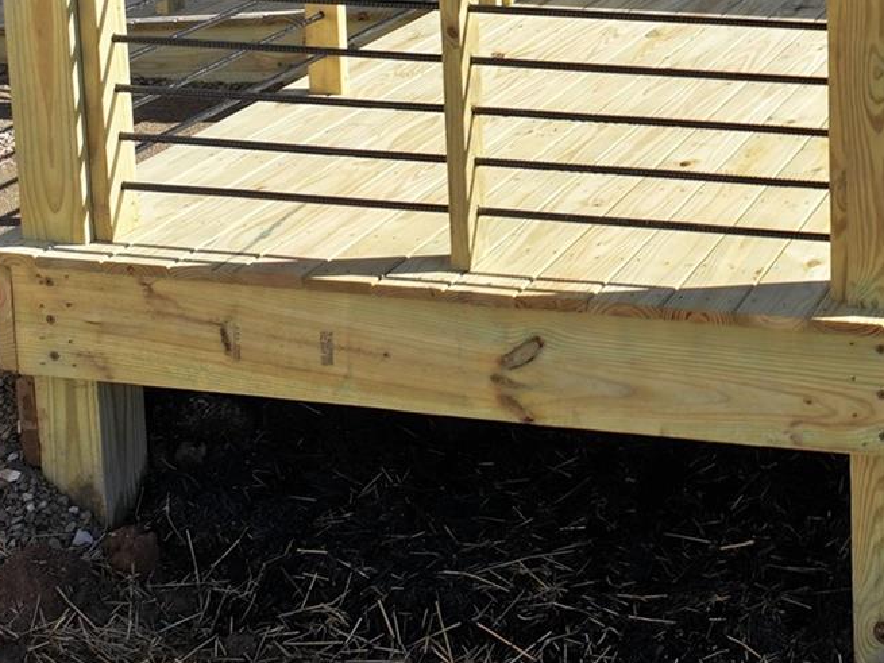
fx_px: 1915
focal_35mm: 75
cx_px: 997
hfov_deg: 24.1
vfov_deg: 18.5
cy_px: -155
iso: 100
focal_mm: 12.29
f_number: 2.8
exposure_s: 1/1250
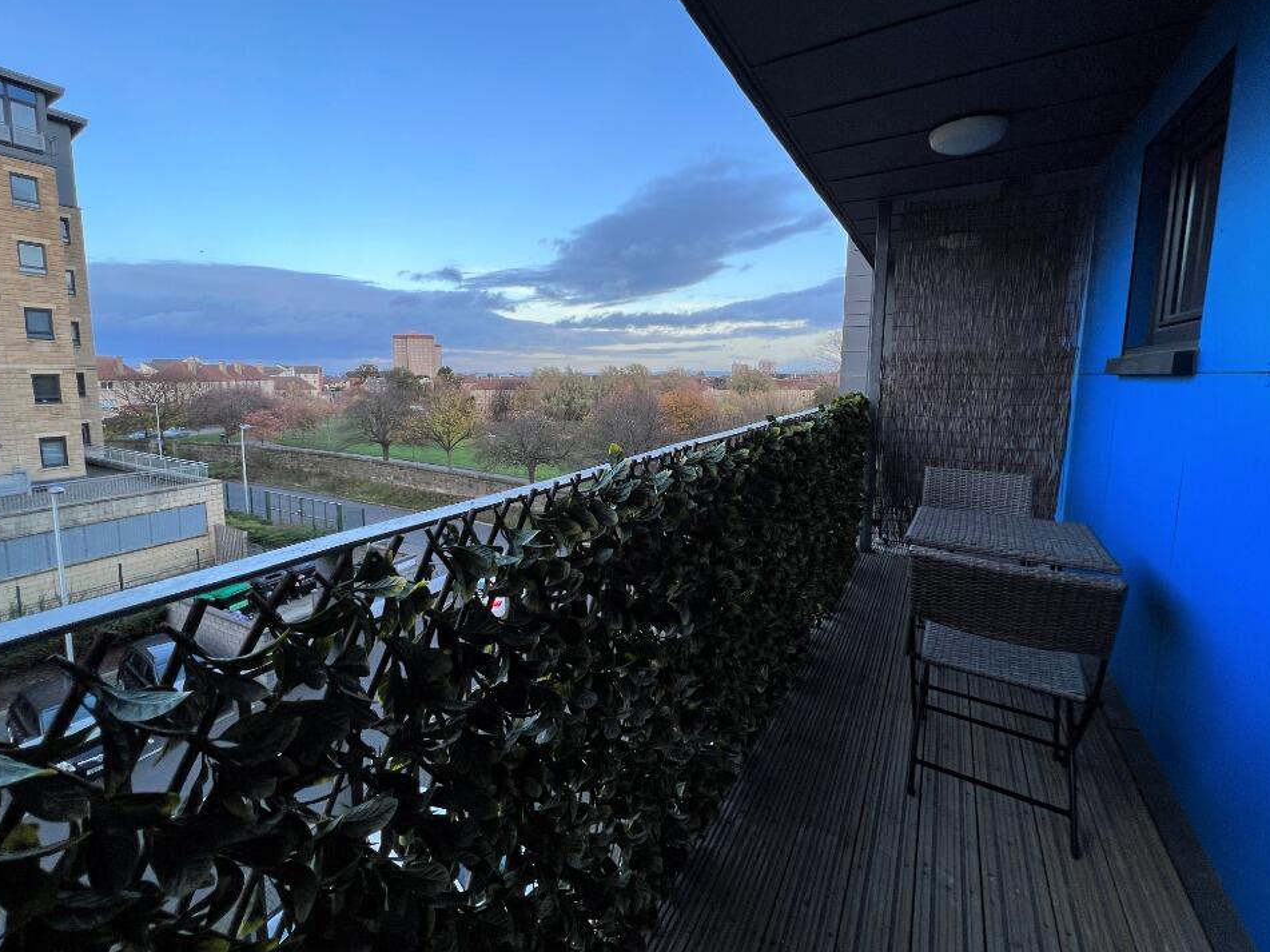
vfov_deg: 85.5
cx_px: 604
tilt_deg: -6.9
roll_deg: -1.1
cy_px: 441
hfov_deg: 102.0
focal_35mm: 14
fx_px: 514
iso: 32
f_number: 1.8
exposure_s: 1/160
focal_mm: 1.57
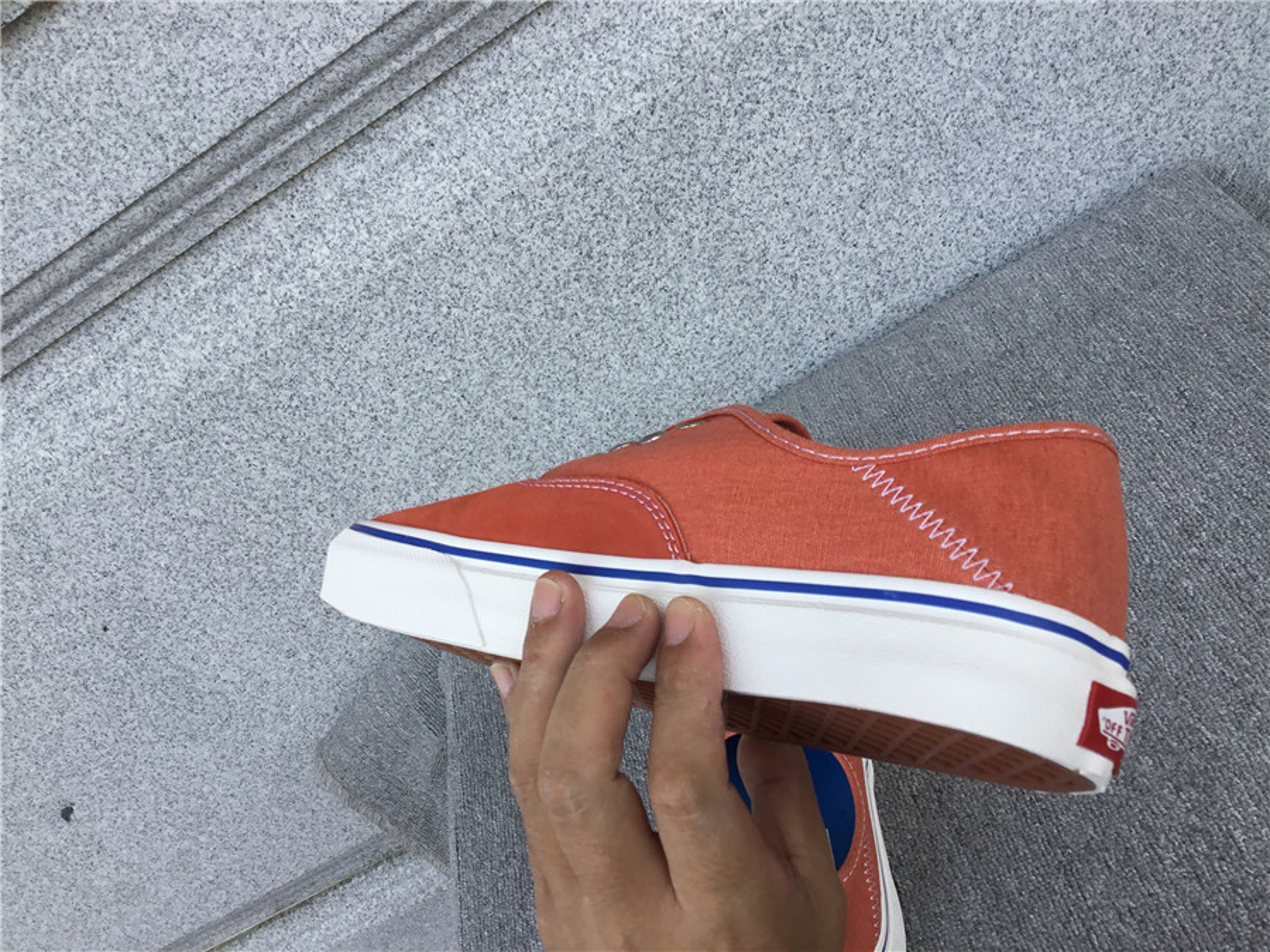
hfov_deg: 58.4
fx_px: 1137
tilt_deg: -38.8
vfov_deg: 45.4
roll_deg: +40.8
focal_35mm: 31
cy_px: 476
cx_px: 635
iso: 25
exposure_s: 1/370
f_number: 2.4
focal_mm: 3.3
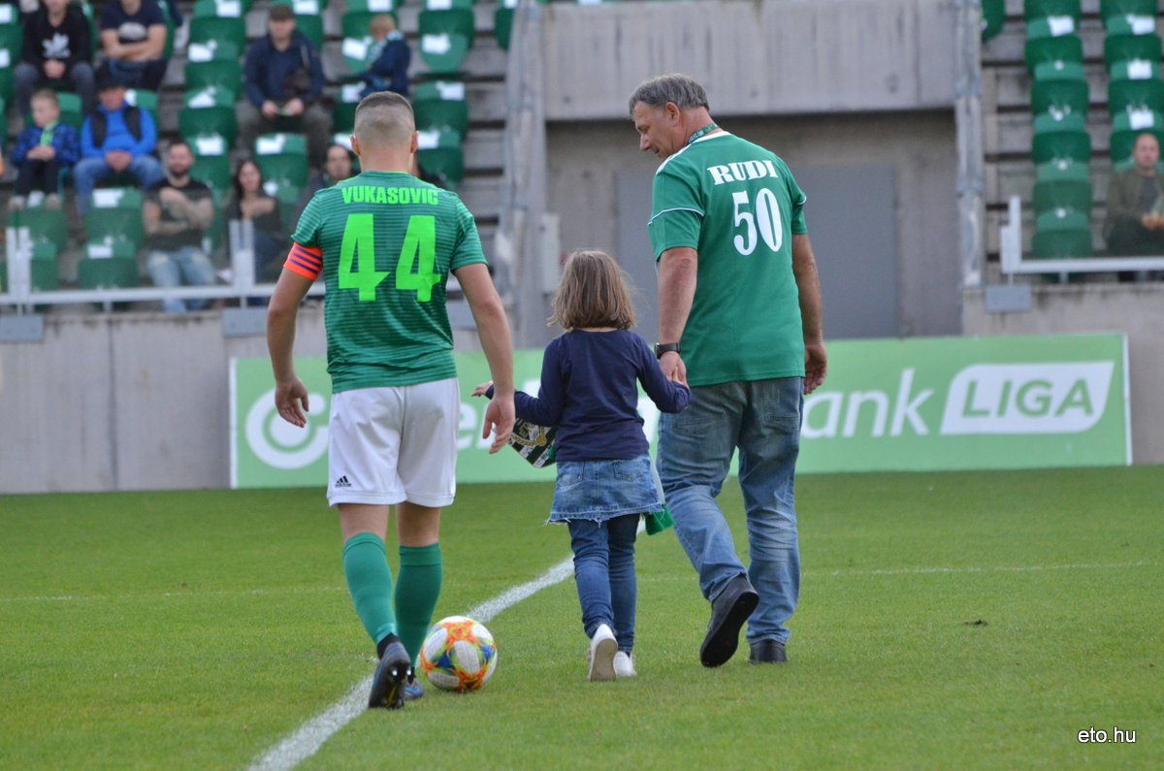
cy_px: 386
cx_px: 582
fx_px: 11133
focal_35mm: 345
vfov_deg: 4.0
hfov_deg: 6.0
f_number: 5.3
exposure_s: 1/1000
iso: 2000
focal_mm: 230
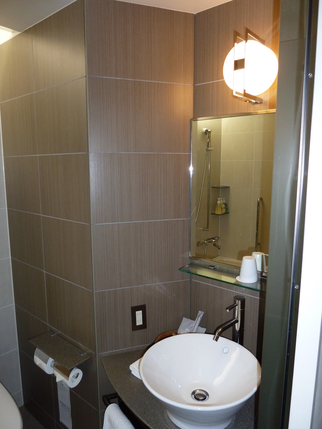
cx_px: 161
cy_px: 214
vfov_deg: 69.4
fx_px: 310
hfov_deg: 54.9
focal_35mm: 25
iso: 200
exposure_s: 1/30
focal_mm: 4.1
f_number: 3.3
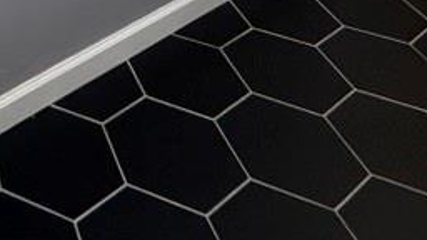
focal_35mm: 61
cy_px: -398
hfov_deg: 29.6
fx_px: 691
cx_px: -82
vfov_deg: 12.8
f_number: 2.2
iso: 200
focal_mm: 2.22
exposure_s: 1/120
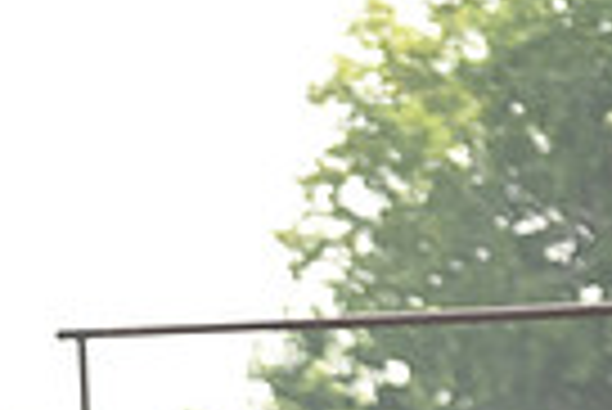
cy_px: 845
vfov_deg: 1.8
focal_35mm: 744
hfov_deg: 2.8
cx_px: -126
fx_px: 12661
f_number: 2.8
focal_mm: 175
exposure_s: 1/2000
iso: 500
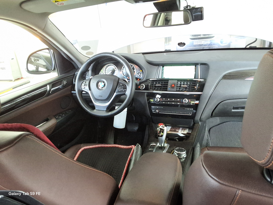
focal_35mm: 28
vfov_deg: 49.7
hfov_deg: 63.4
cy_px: 102
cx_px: 136
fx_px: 221
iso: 125
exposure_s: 1/40
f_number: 1.9
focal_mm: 2.91
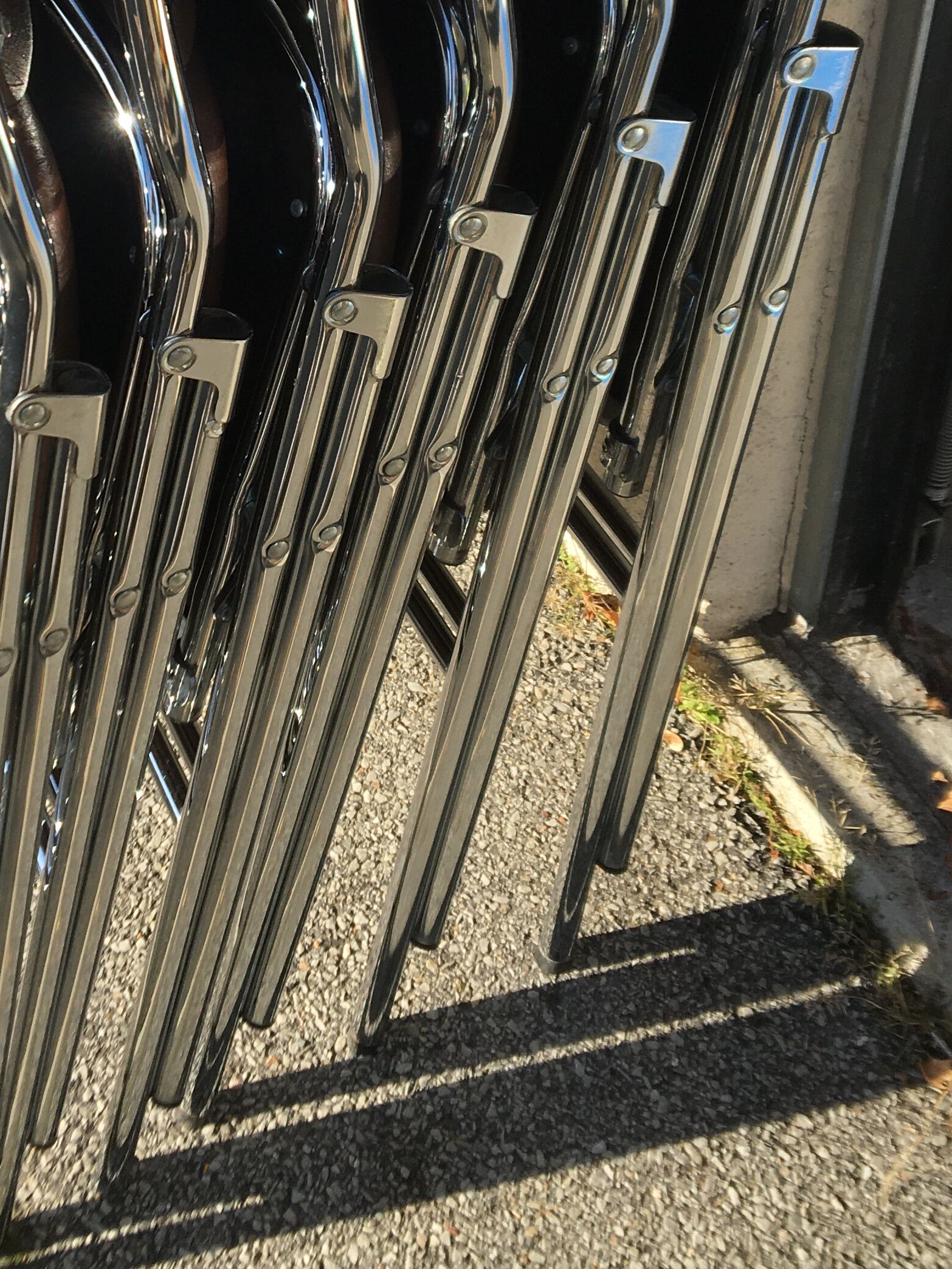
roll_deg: +6.4
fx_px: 2053
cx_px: 220
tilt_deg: -41.8
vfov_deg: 32.9
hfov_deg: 25.7
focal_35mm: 56
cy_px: 179
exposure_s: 1/693
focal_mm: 4.15
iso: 25
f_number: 2.2
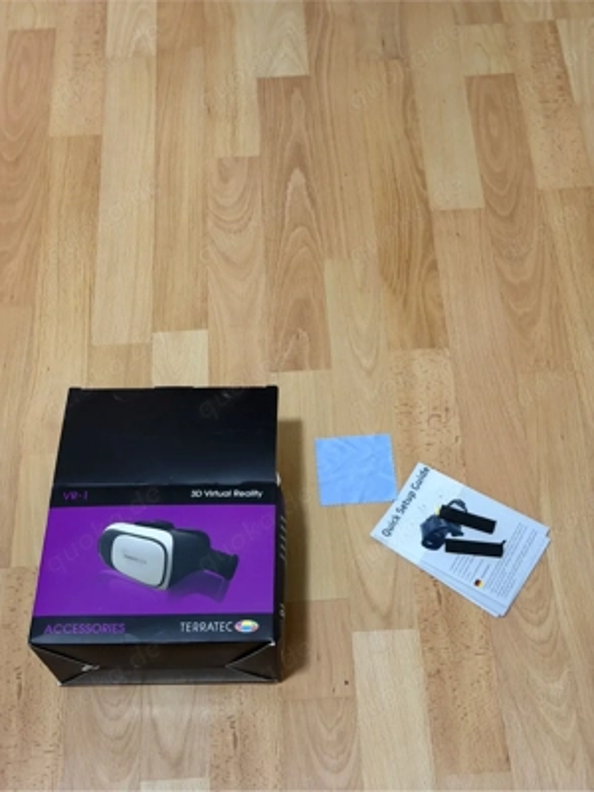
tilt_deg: -58.3
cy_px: 396
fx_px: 1098
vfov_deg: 39.7
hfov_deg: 30.3
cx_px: 297
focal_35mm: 48
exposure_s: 1/33
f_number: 1.78
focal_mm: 6.76
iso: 500
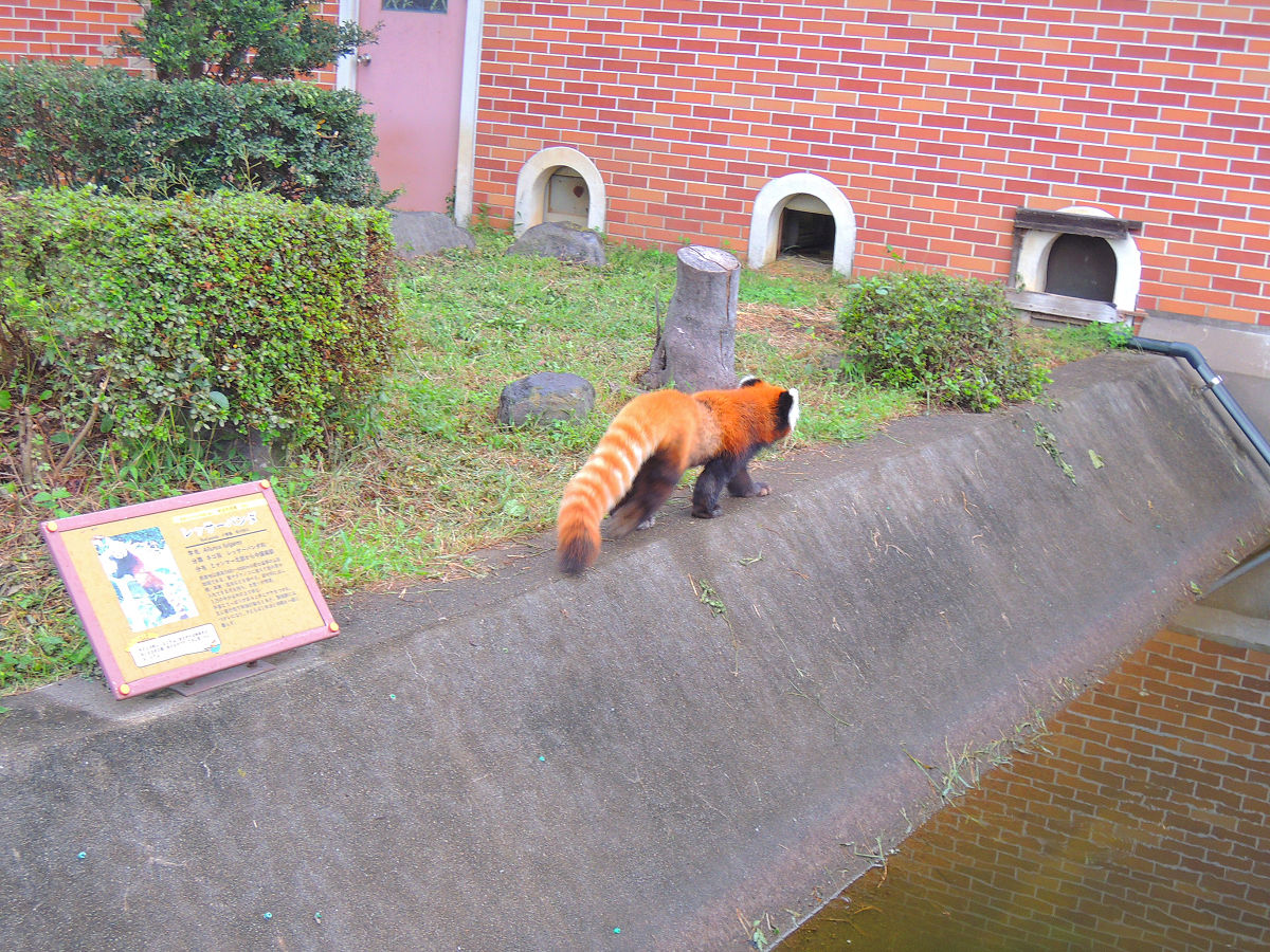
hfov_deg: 42.1
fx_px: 1651
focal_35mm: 45
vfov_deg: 32.2
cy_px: 476
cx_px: 635
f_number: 3.5
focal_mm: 8.1
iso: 250
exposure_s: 1/50
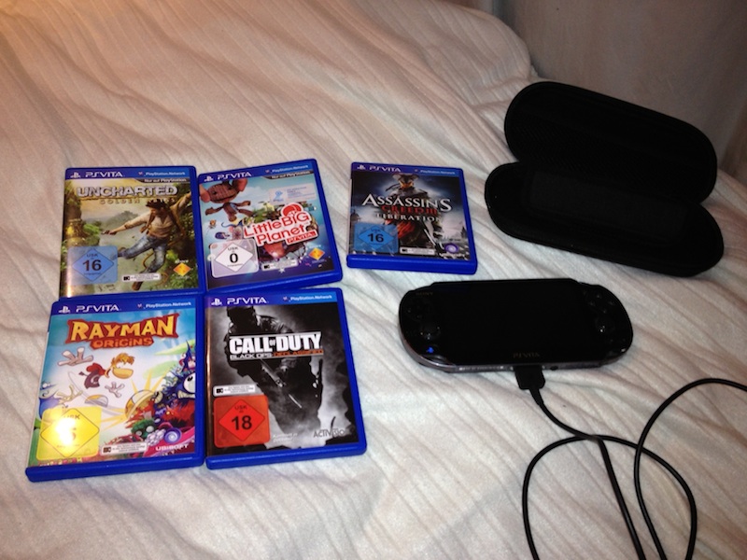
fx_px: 755
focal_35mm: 35
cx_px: 374
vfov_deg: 40.7
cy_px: 280
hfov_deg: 52.6
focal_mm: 4.28
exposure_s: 1/20
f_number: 2.4
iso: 64
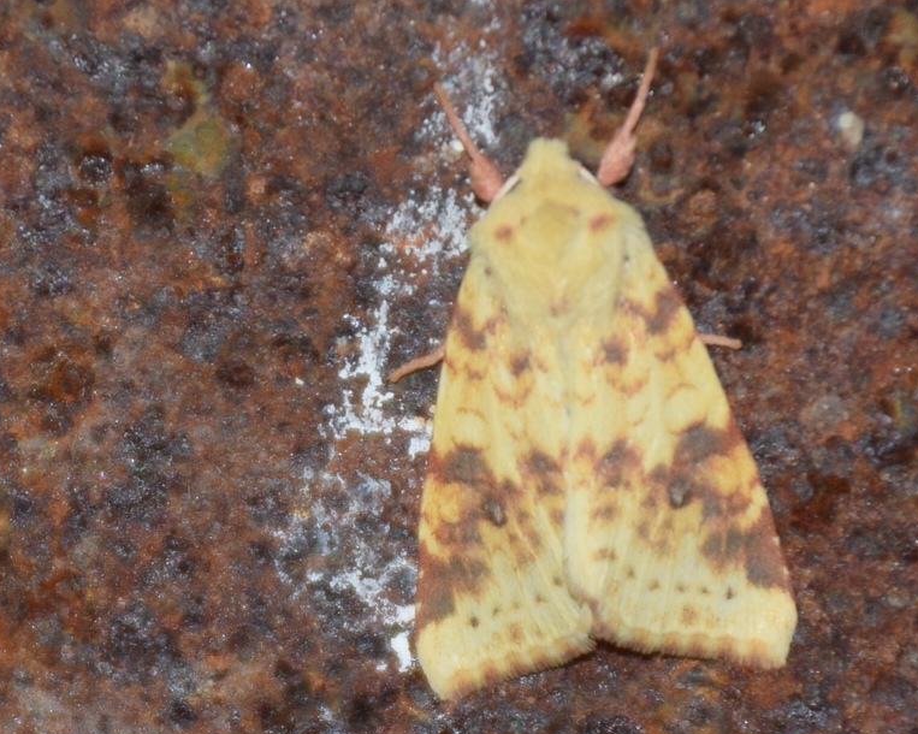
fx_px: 6736
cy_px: 363
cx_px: 510
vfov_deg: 6.2
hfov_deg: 7.8
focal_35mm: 248
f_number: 5.6
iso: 320
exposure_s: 1/60
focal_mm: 140
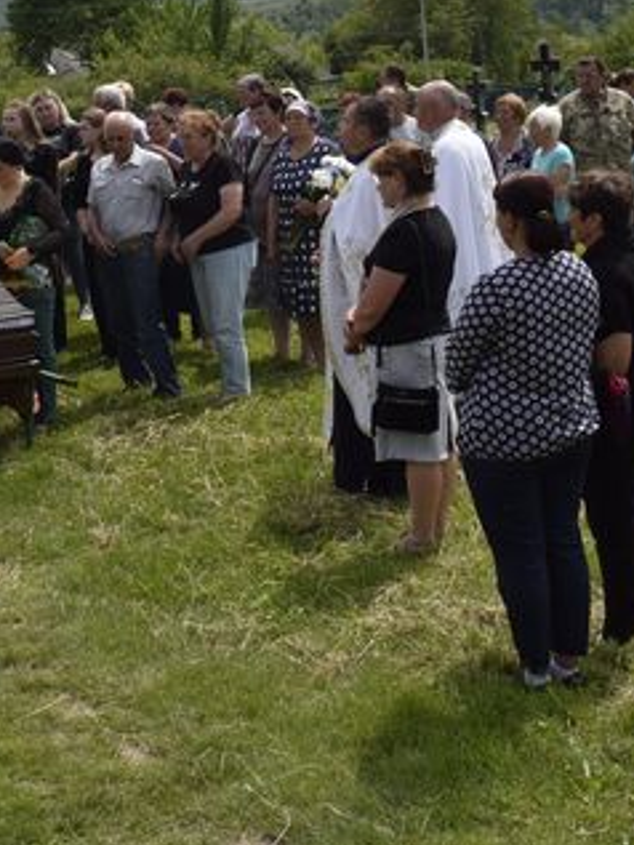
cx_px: 139
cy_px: 252
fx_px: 1830
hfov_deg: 19.5
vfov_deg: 25.8
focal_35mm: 75
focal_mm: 22
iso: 100
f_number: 11
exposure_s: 1/200
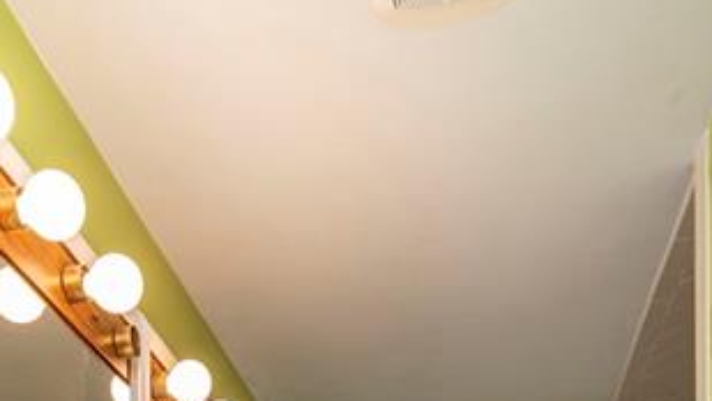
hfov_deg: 39.5
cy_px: 728
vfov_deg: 18.1
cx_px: 258
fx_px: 982
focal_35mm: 52
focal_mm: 20
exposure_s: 1/80
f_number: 7.1
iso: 320
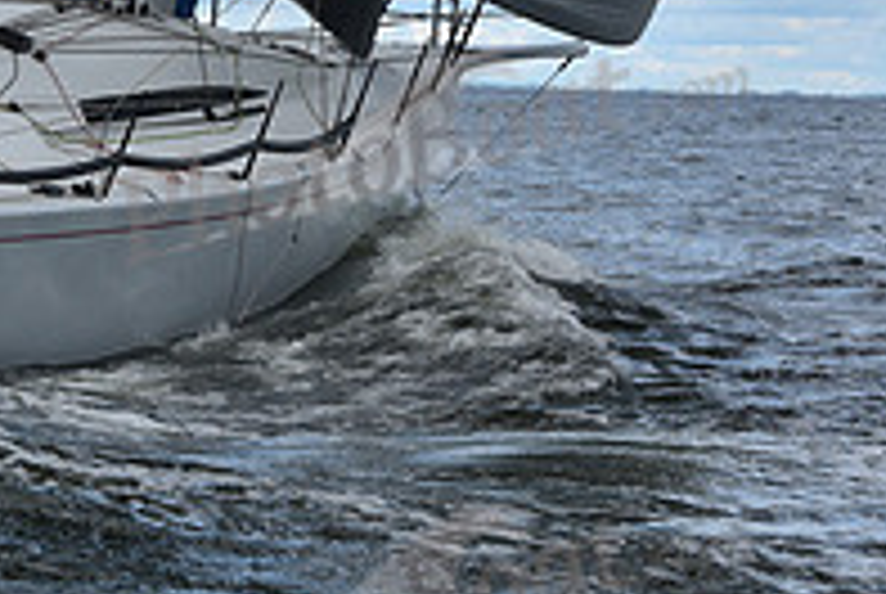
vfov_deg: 6.7
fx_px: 5077
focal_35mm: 206
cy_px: -25
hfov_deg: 9.9
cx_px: -112
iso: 250
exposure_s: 1/1000
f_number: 9
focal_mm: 70
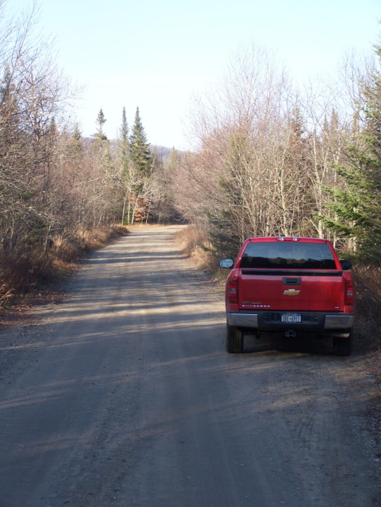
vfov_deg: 26.0
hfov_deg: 19.6
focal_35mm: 75
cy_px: 254
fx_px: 1100
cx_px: 190
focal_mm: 12.4
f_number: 3.2
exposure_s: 1/320
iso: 80
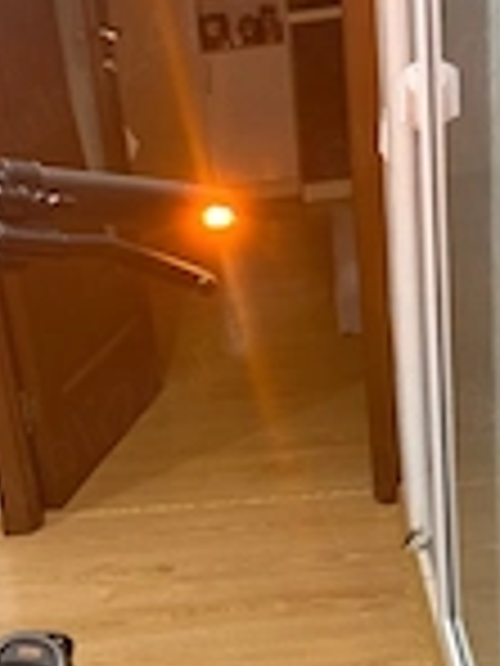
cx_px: 198
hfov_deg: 22.6
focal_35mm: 65
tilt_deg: -24.1
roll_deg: +7.5
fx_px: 1252
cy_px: 477
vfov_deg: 29.5
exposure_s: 1/50
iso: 250
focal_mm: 6.76
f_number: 1.78
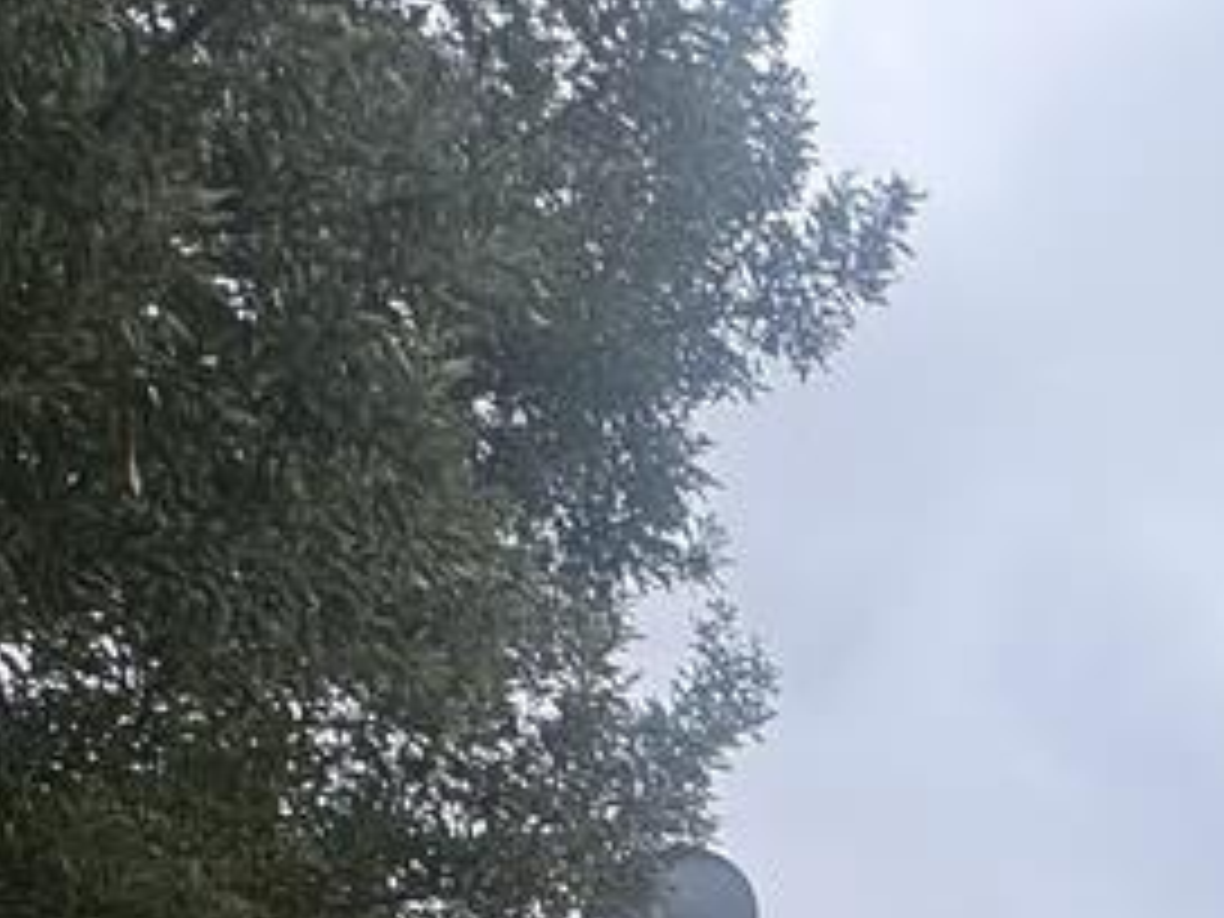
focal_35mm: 74
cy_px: 2138
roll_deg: +0.7
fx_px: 2617
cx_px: 1719
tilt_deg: +0.9
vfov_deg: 14.3
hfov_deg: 22.6
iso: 40
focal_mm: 2.22
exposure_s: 1/209
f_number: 2.2
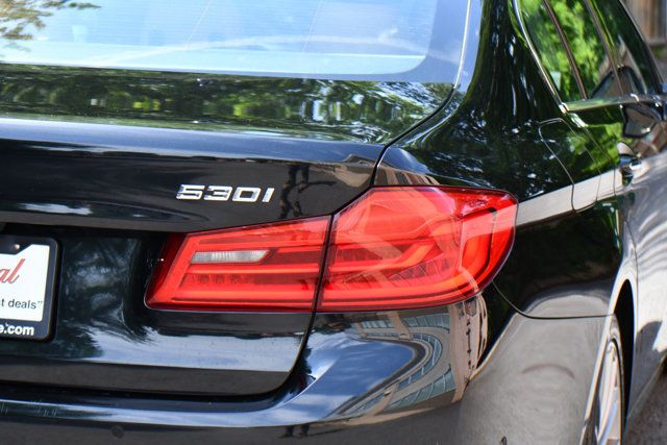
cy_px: 222
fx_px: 2075
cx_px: 334
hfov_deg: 18.3
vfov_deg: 12.2
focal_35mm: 112
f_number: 5.6
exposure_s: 1/250
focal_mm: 75
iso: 320
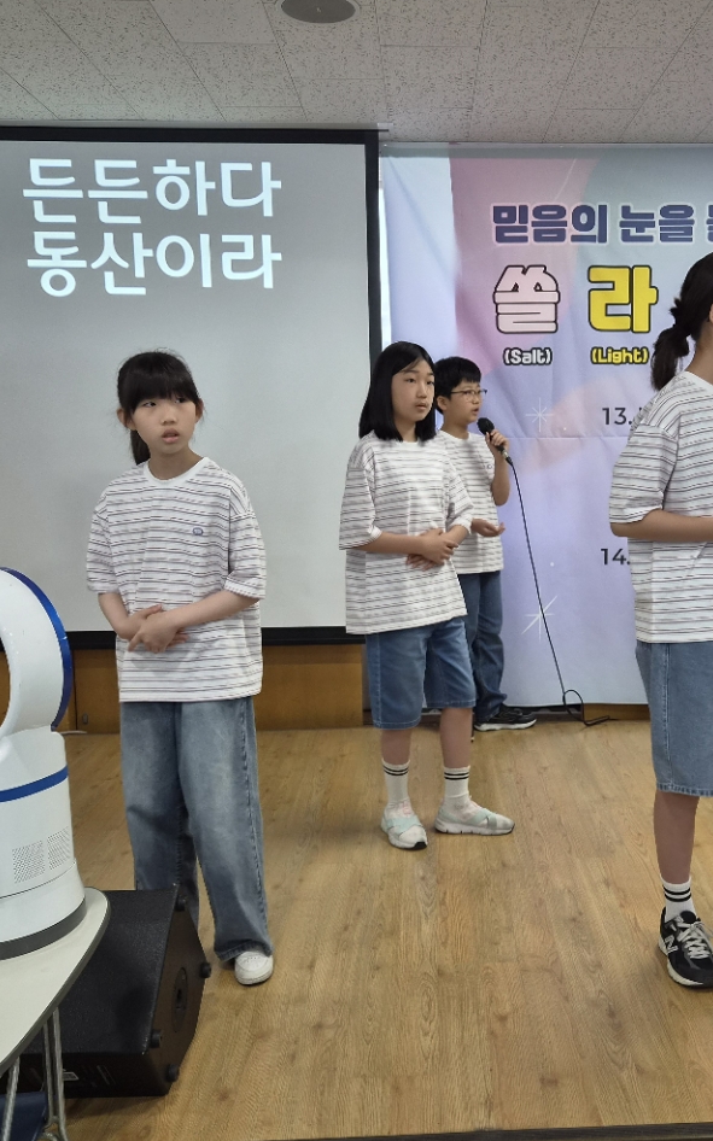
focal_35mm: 33
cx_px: 473
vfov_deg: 58.1
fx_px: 1026
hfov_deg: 37.9
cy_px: 575
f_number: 1.8
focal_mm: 5.4
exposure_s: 1/120
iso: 250
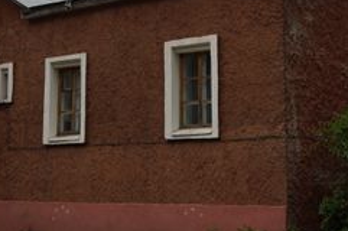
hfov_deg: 21.9
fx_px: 898
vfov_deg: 14.2
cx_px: 187
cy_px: -49
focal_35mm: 93
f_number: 4
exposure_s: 1/60
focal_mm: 32
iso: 100
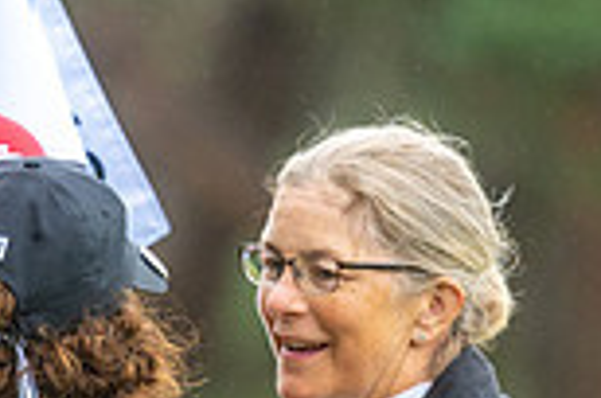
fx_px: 28255
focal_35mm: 1696
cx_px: -320
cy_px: 749
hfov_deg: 1.2
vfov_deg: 0.8
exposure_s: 1/200
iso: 800
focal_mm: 300
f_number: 4
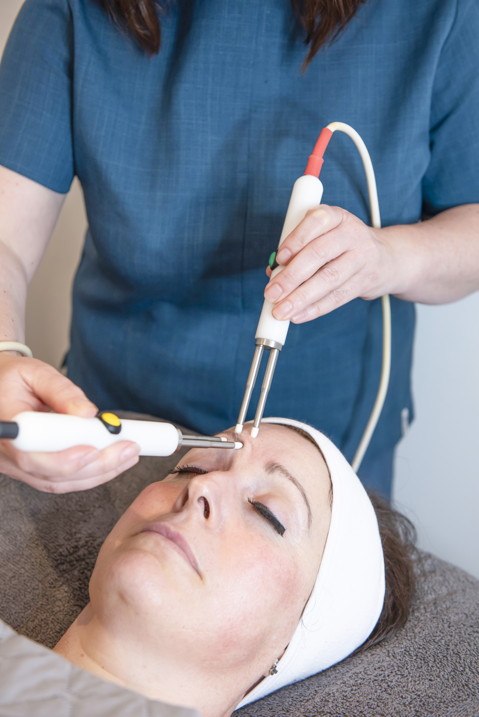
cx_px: 240
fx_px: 1037
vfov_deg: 38.2
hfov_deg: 26.0
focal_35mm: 52
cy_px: 358
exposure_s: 1/100
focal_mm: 52
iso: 800
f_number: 4.5
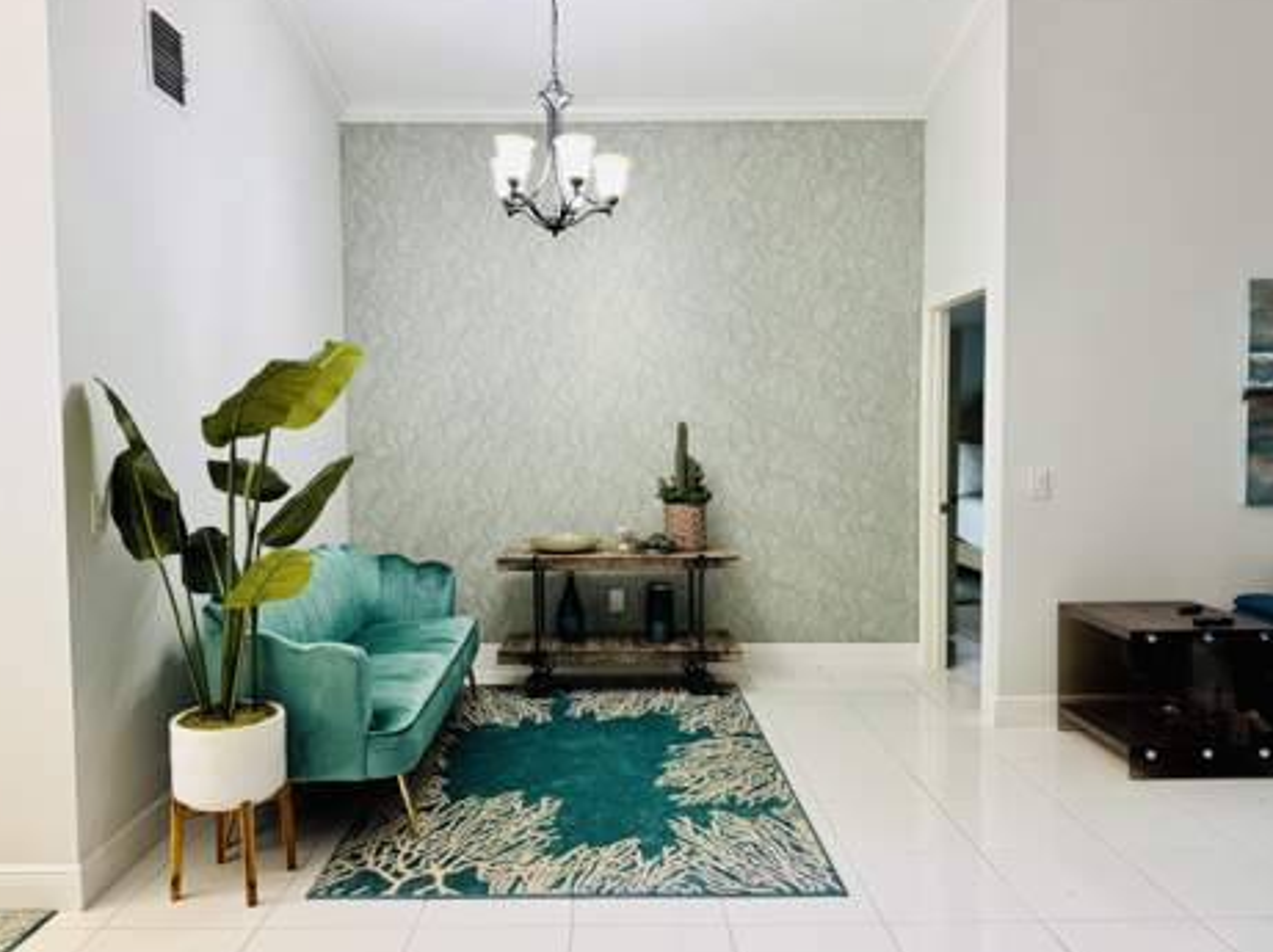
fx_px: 919
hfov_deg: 69.4
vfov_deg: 54.8
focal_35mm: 25
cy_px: 476
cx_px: 619
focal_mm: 6.76
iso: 200
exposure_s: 1/60
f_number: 1.78
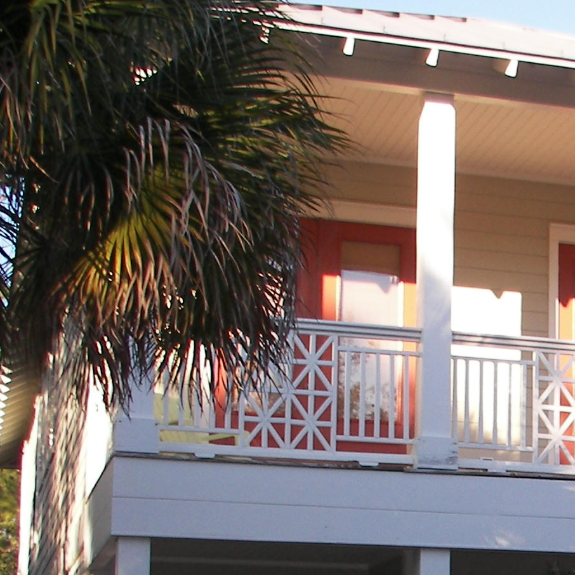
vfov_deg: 18.7
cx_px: 586
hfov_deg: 18.5
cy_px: 541
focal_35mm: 91
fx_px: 1710
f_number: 2.8
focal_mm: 6
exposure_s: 1/250
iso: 50
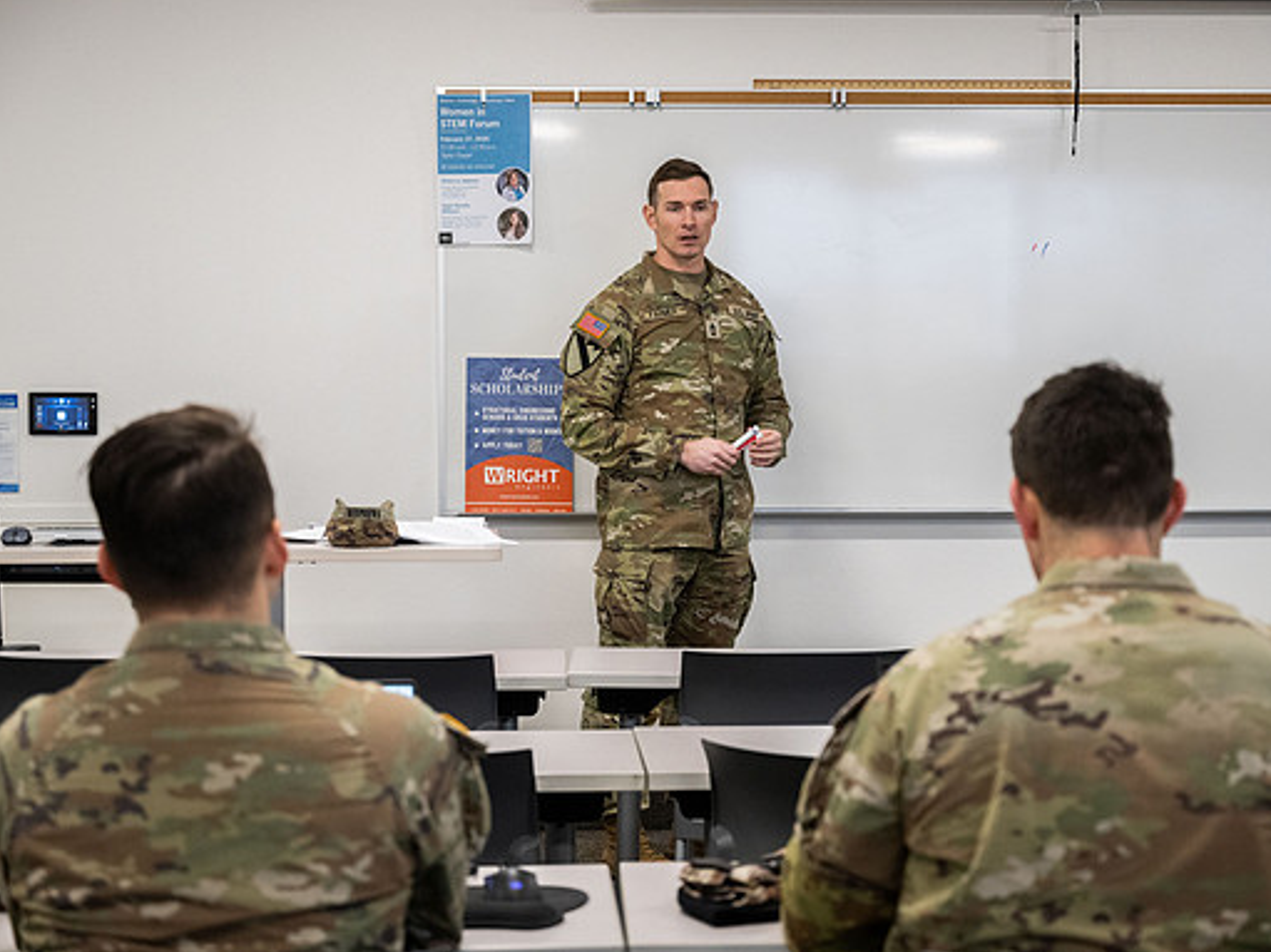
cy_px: 476
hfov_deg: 29.0
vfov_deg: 21.9
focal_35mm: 67
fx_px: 2459
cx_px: 674
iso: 2500
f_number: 4
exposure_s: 1/400
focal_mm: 61
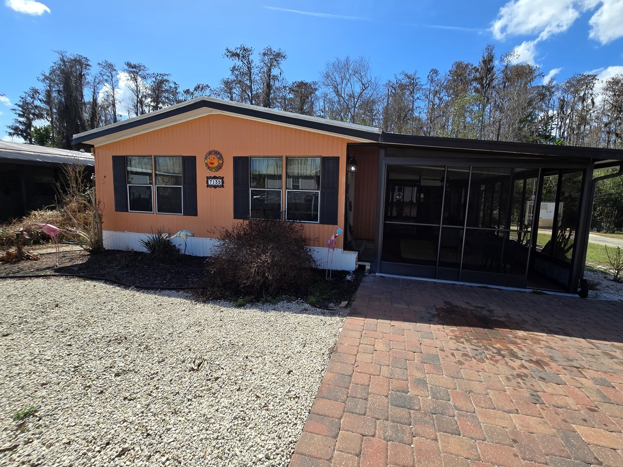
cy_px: 229
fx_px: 252
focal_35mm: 14
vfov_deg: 85.6
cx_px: 332
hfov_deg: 101.9
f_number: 2.2
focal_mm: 2.2
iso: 50
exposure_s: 1/1946
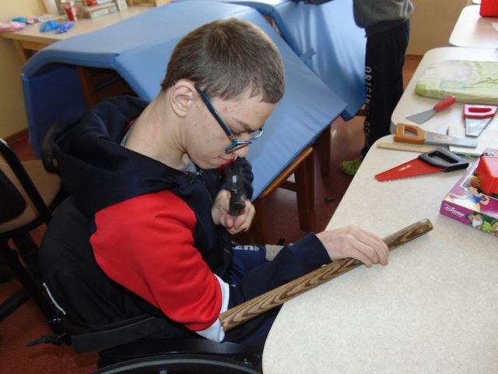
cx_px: 249
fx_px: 360
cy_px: 187
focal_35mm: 25
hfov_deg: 69.4
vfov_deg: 54.9
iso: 200
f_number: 3
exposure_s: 1/30
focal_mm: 4.5
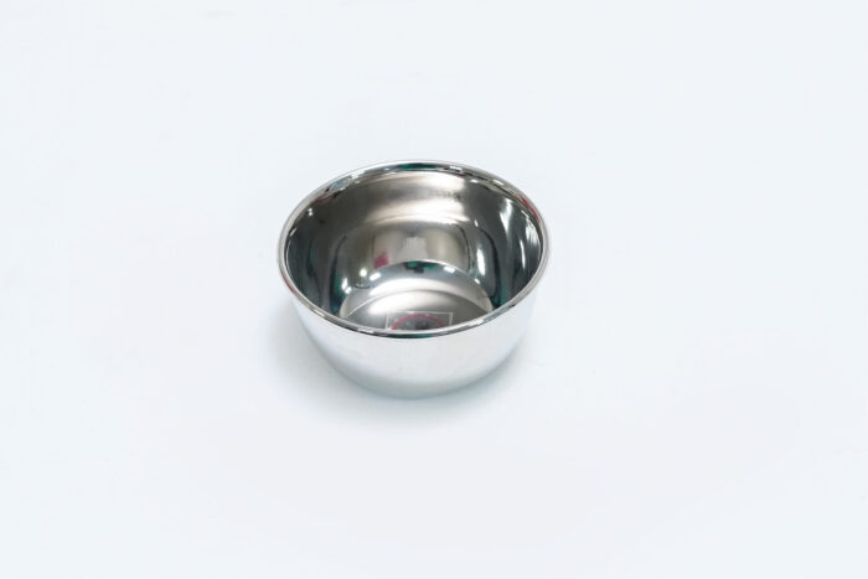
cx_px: 434
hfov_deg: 19.5
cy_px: 290
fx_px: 2532
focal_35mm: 105
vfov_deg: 13.0
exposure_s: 1/125
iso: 3200
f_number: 10
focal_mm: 70
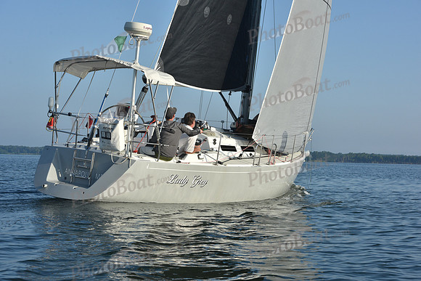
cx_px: 210
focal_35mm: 70
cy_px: 140
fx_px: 819
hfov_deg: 28.8
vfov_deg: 19.5
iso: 320
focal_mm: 70
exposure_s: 1/800
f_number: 10
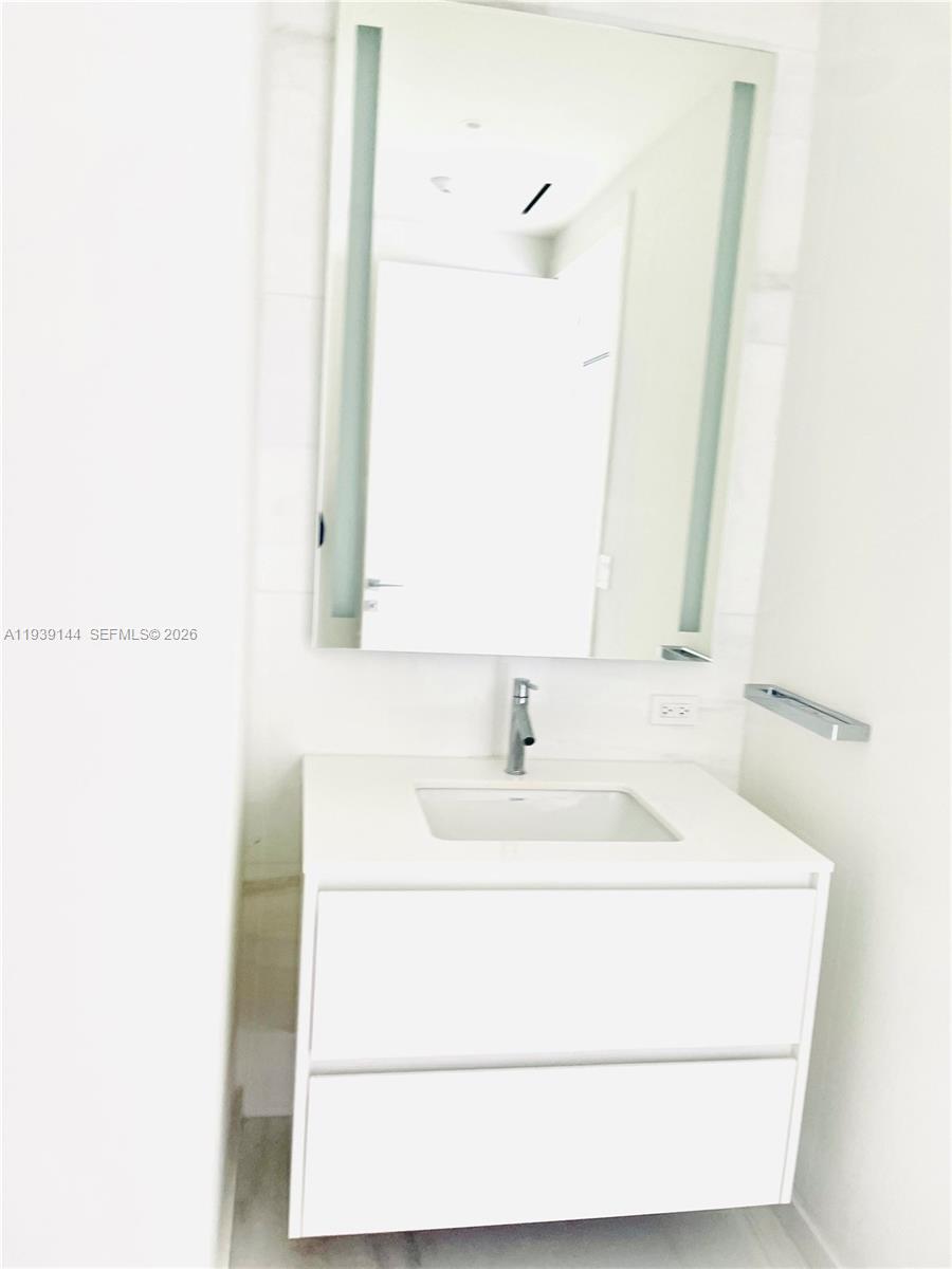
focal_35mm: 25
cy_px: 634
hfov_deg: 54.9
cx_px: 476
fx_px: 917
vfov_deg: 69.4
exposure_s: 1/120
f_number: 1.6
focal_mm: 5.1
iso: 64
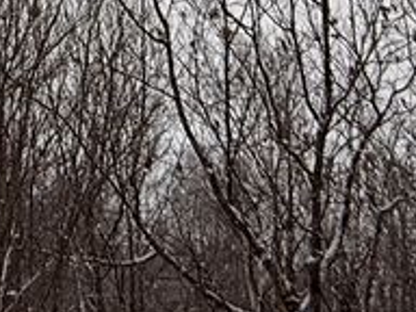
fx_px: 1094
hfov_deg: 20.0
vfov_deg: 12.2
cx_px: -102
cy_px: -481
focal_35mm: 91
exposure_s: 1/2717
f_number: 2.2
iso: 50
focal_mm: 2.22
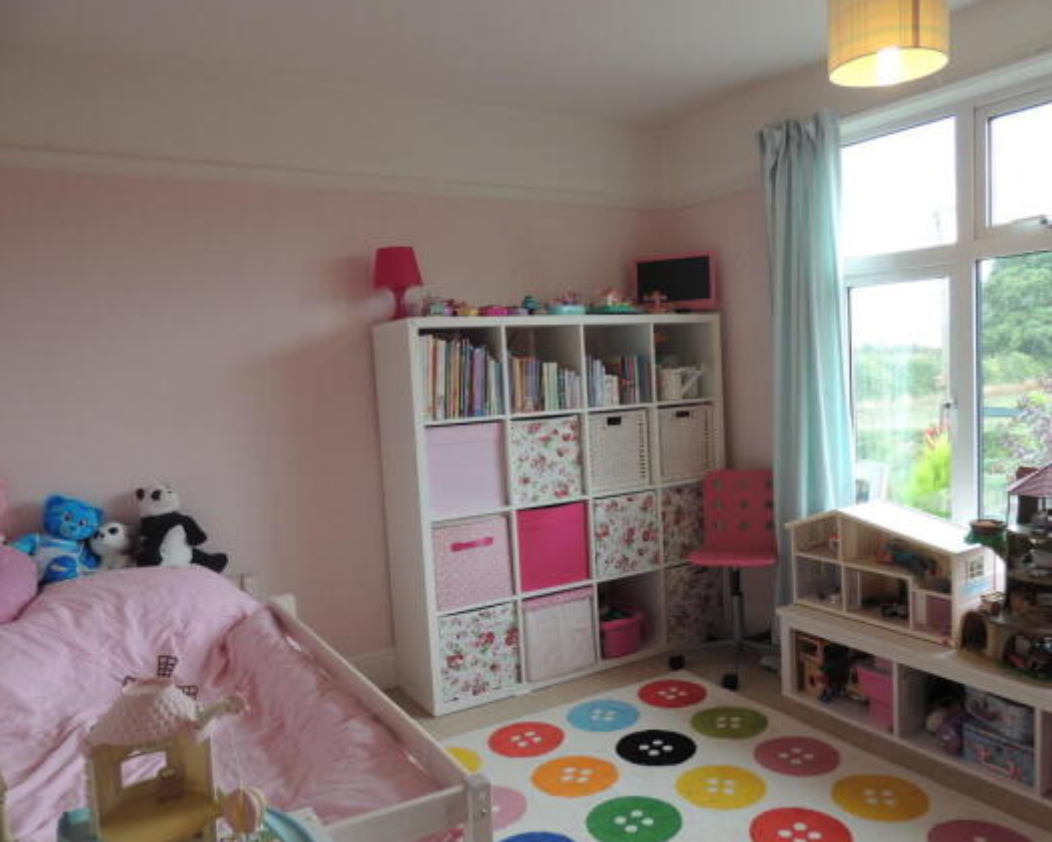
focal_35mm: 26
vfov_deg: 54.9
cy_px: 432
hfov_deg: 65.9
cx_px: 580
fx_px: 810
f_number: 3
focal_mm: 4.3
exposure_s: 1/40
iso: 100
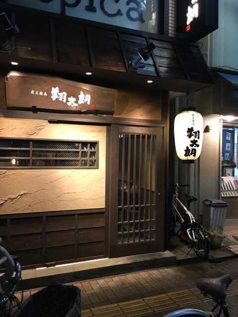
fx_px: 266
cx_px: 119
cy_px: 158
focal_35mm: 29
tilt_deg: +0.4
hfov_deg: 48.2
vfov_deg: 61.7
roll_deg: -1.5
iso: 200
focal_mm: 4.15
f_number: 2.2
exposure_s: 1/30
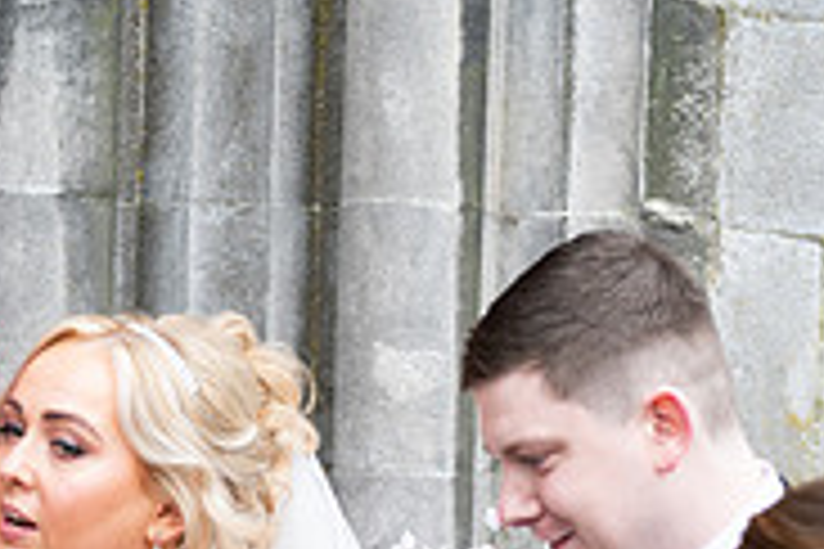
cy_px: 817
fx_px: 3982
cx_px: 302
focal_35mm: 174
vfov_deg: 7.7
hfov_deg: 11.8
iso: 125
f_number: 3.5
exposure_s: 1/160
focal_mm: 55
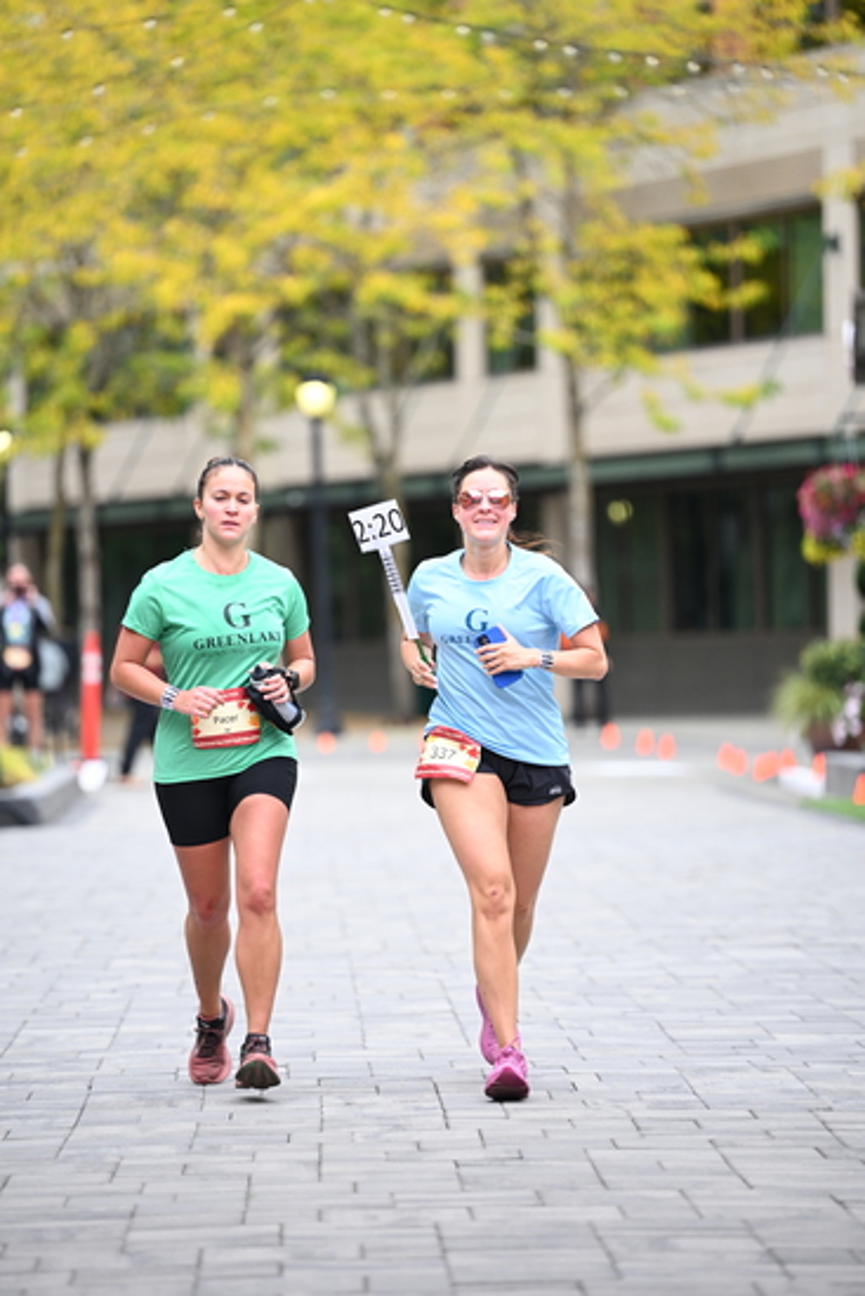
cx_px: 432
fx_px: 6123
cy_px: 648
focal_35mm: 170
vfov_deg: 12.1
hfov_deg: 8.1
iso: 640
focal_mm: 170
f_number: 2.8
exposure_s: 1/1600
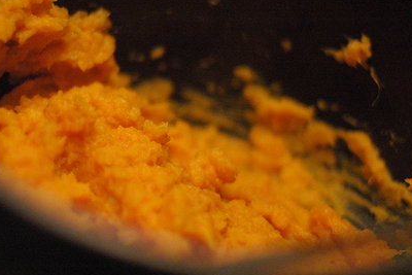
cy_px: 133
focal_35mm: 103
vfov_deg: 13.3
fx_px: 1179
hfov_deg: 19.8
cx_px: 173
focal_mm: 50
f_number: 1.4
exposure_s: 1/500
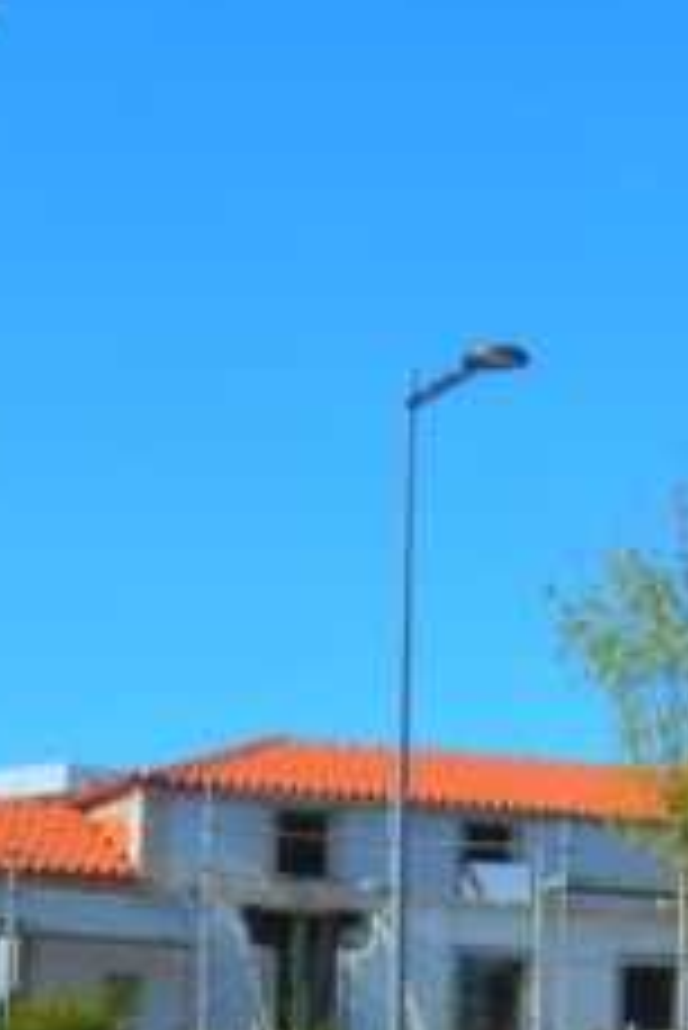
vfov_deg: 23.2
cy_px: 715
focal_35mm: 87
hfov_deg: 15.6
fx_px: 2490
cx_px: 594
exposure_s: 1/250
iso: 100
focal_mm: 18
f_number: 8
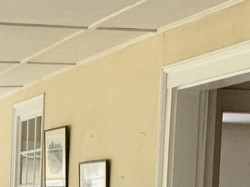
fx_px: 903
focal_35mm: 125
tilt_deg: -6.9
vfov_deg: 11.4
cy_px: 276
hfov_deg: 15.2
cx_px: -59
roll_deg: -1.3
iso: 50
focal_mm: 4.25
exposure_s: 1/121
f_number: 1.8
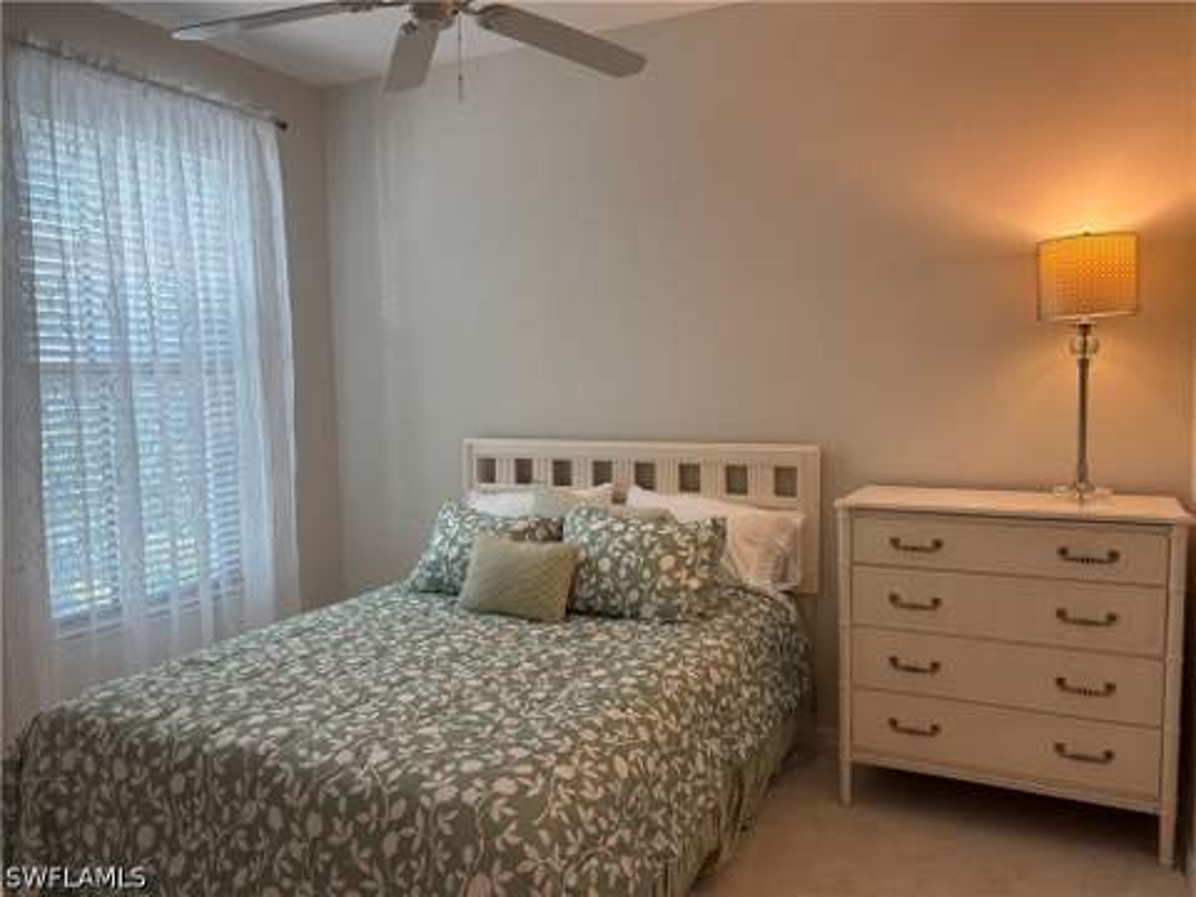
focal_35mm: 26
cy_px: 448
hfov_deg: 67.3
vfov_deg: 53.1
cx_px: 598
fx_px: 898
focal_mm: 5.96
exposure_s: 1/120
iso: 125
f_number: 1.6
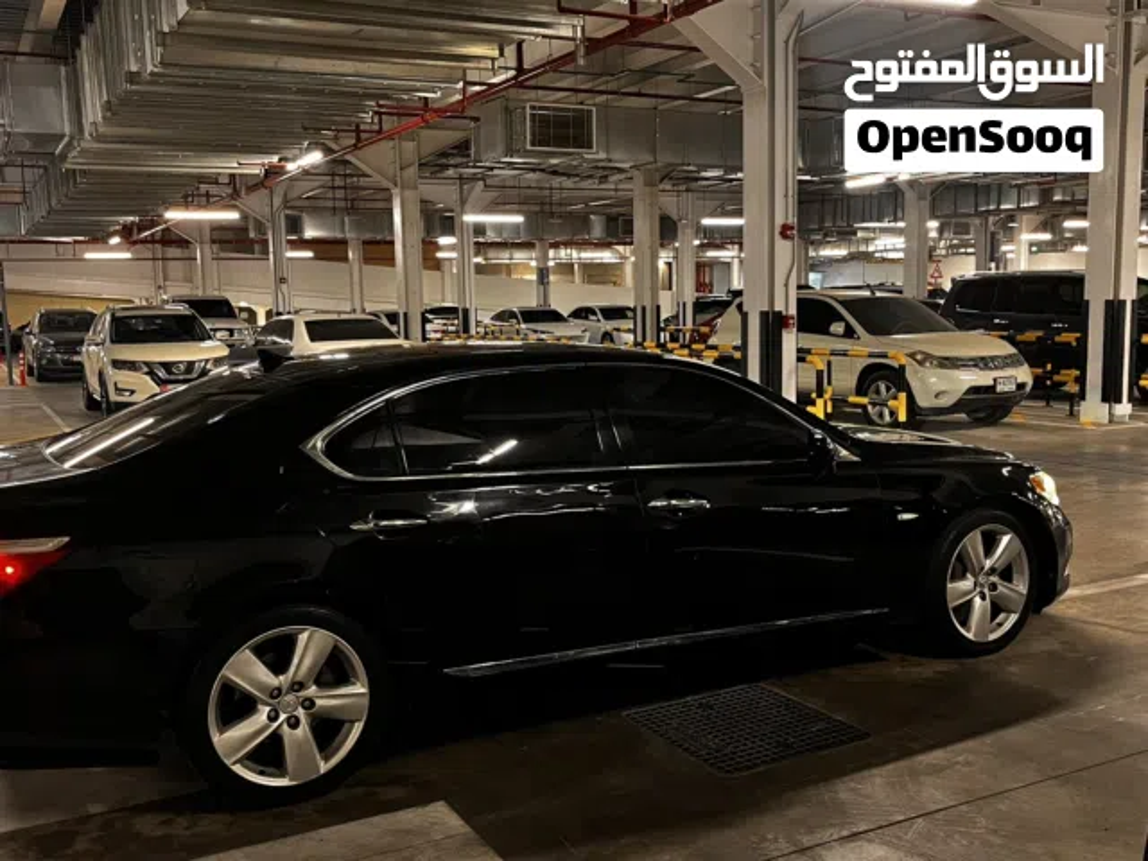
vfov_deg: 53.1
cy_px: 430
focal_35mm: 26
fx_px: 862
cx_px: 574
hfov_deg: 67.3
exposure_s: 1/50
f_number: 1.6
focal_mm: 5.1
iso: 500
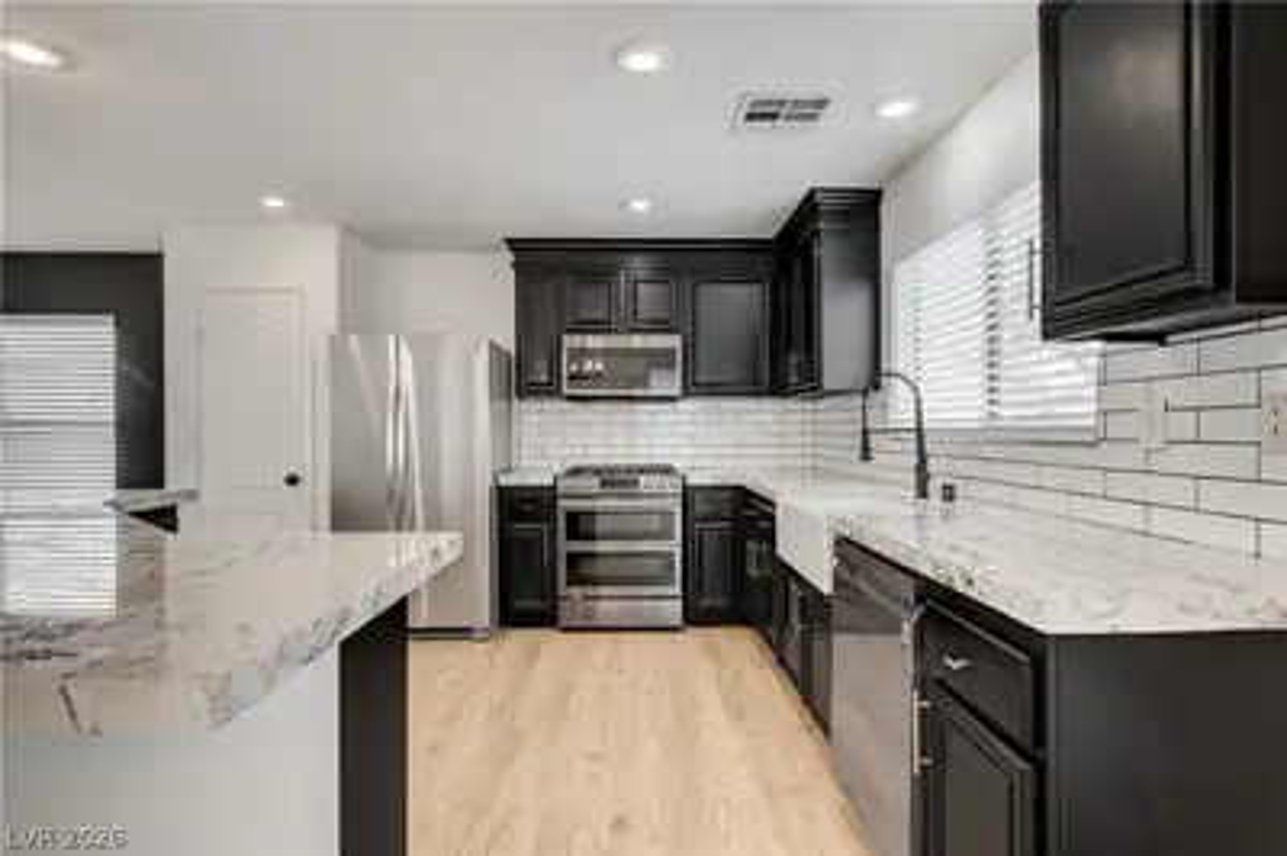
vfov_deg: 64.5
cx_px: 644
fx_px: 679
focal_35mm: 19
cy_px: 428
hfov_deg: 87.0
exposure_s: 1/30
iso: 800
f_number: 10
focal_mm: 19
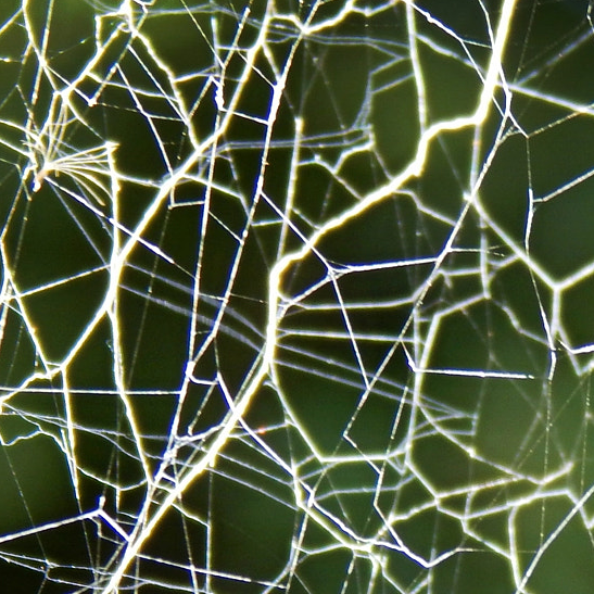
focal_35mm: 600
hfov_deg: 2.9
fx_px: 11648
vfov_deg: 2.9
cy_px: 637
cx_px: 615
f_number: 5.6
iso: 125
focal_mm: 41.7
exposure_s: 1/50
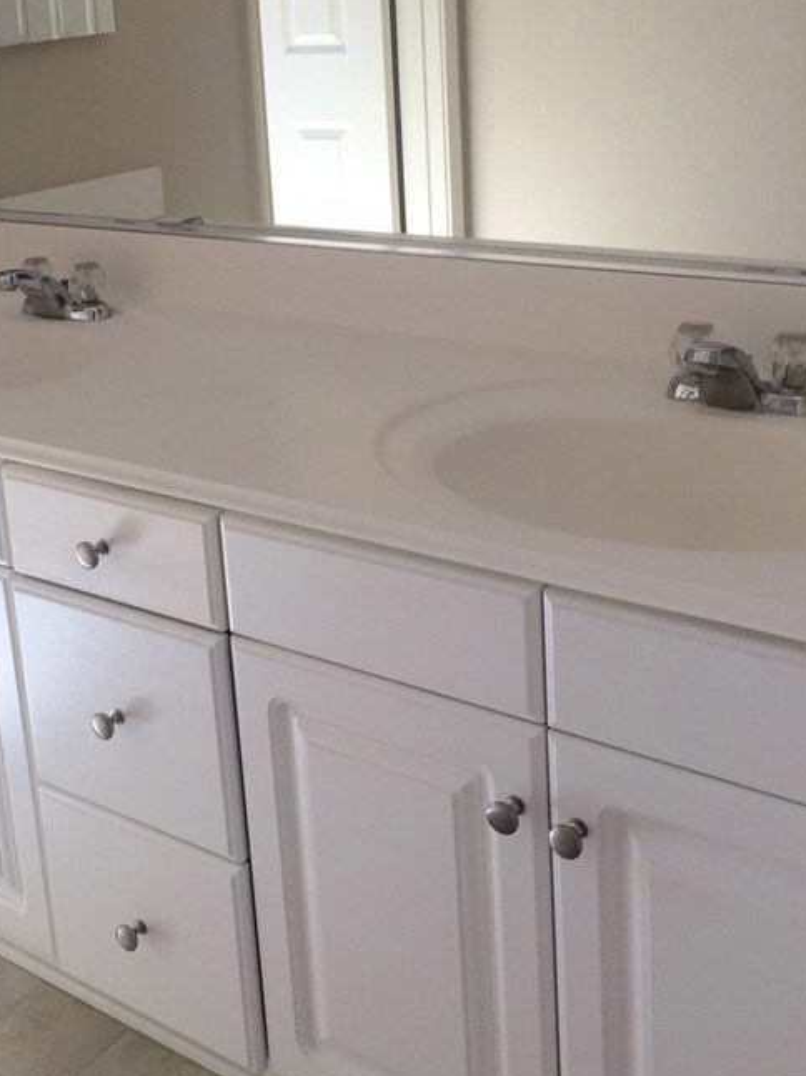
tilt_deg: -15.5
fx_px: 1429
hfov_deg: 31.2
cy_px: 365
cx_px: 255
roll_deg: +3.2
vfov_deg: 40.8
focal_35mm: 46
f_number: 2.2
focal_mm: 4.15
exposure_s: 1/60
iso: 40
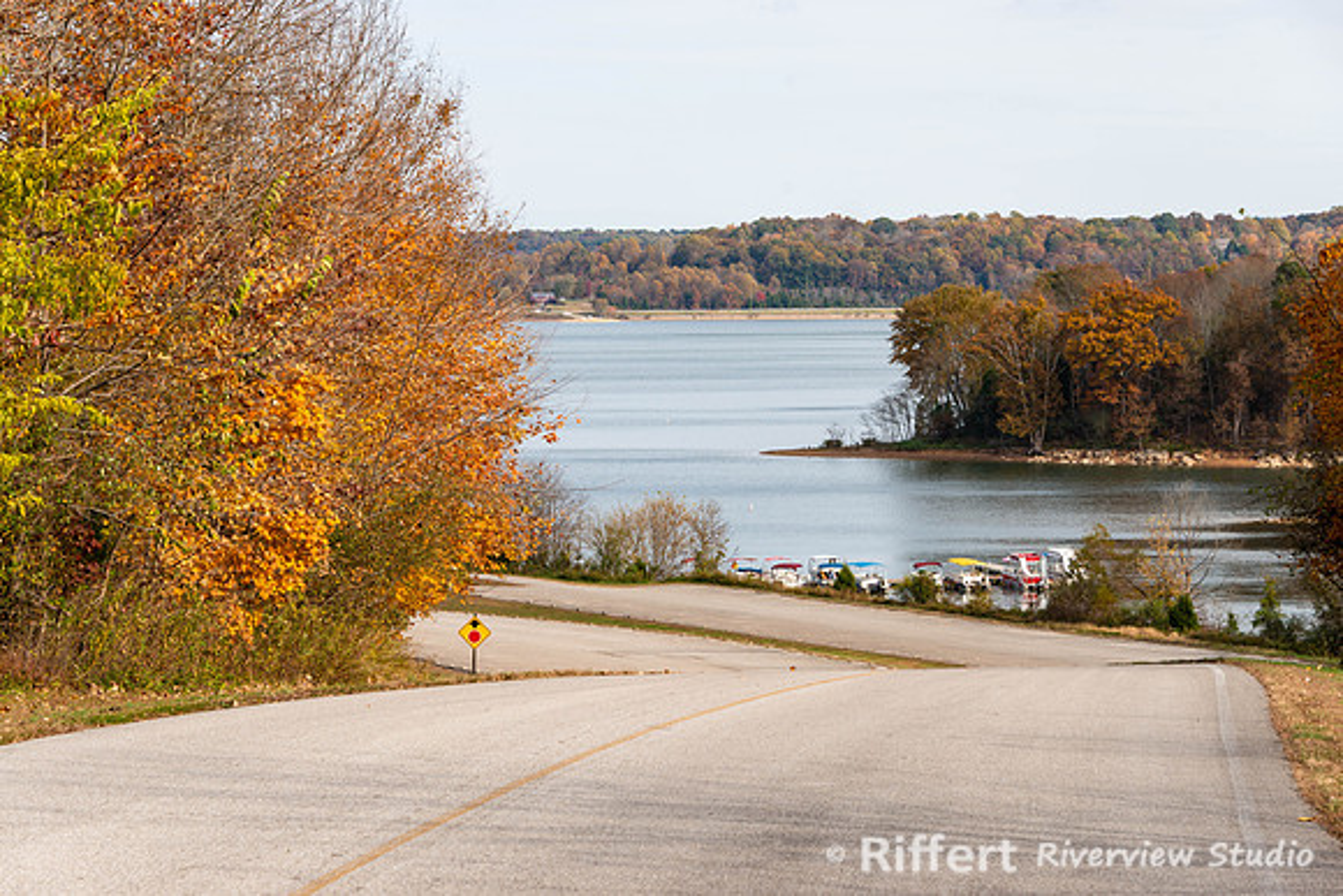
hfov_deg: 18.1
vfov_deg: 12.1
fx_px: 4219
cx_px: 672
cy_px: 448
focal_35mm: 113
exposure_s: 1/160
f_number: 8
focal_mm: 112
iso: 100
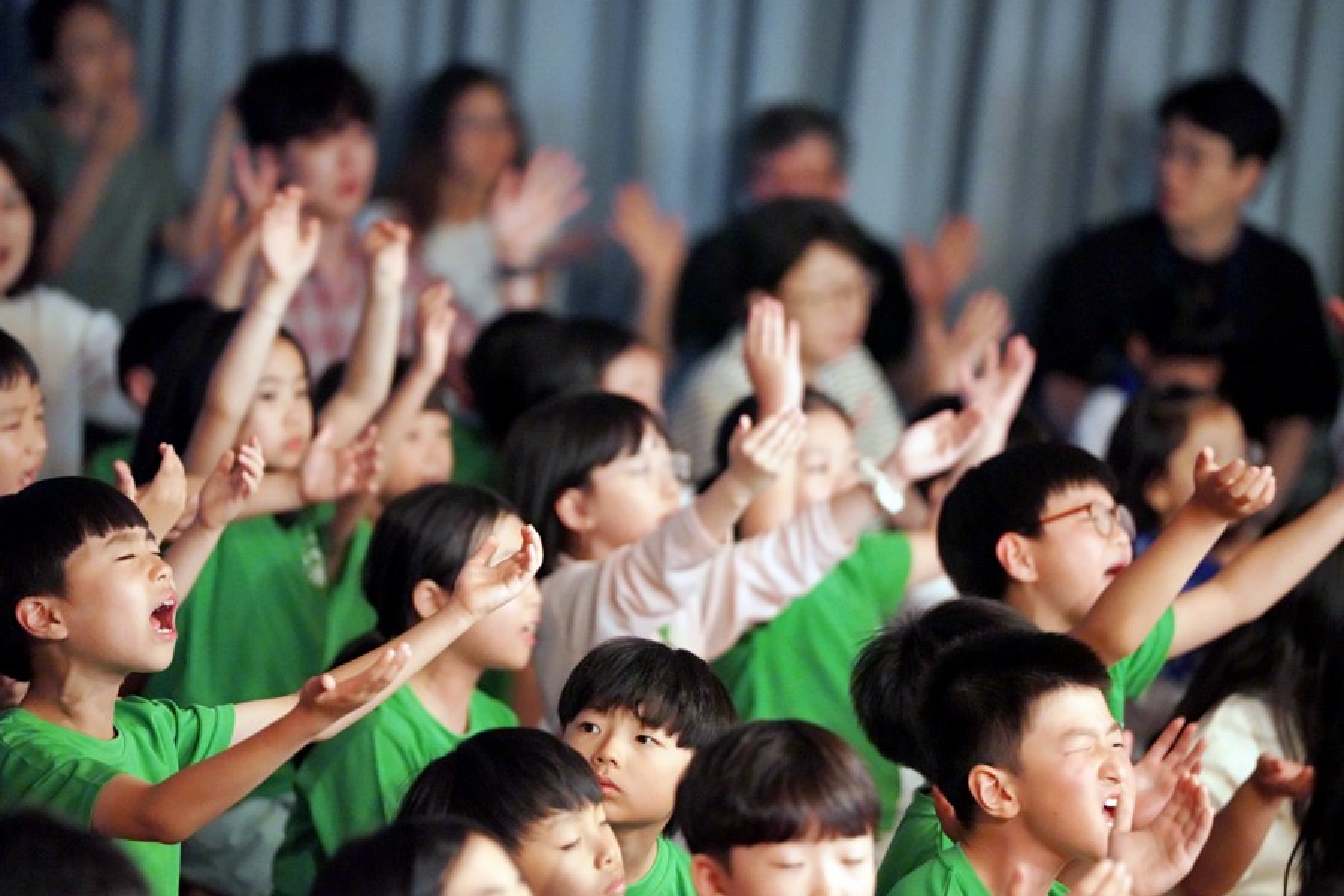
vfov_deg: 6.9
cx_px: 672
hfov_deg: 10.3
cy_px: 448
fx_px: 7466
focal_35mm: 200
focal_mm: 200
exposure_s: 1/40
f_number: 2.8
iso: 12800
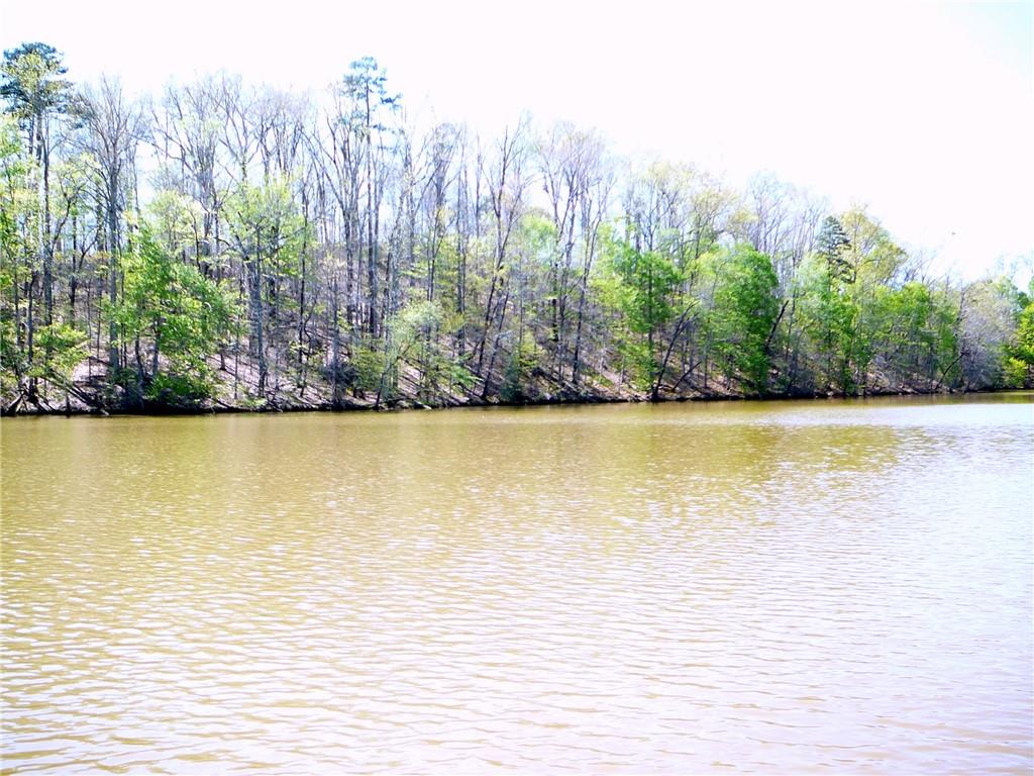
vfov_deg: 40.7
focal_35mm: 35
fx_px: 1045
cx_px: 517
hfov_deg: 52.6
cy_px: 388
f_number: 2.8
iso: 80
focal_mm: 5.2
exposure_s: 1/160
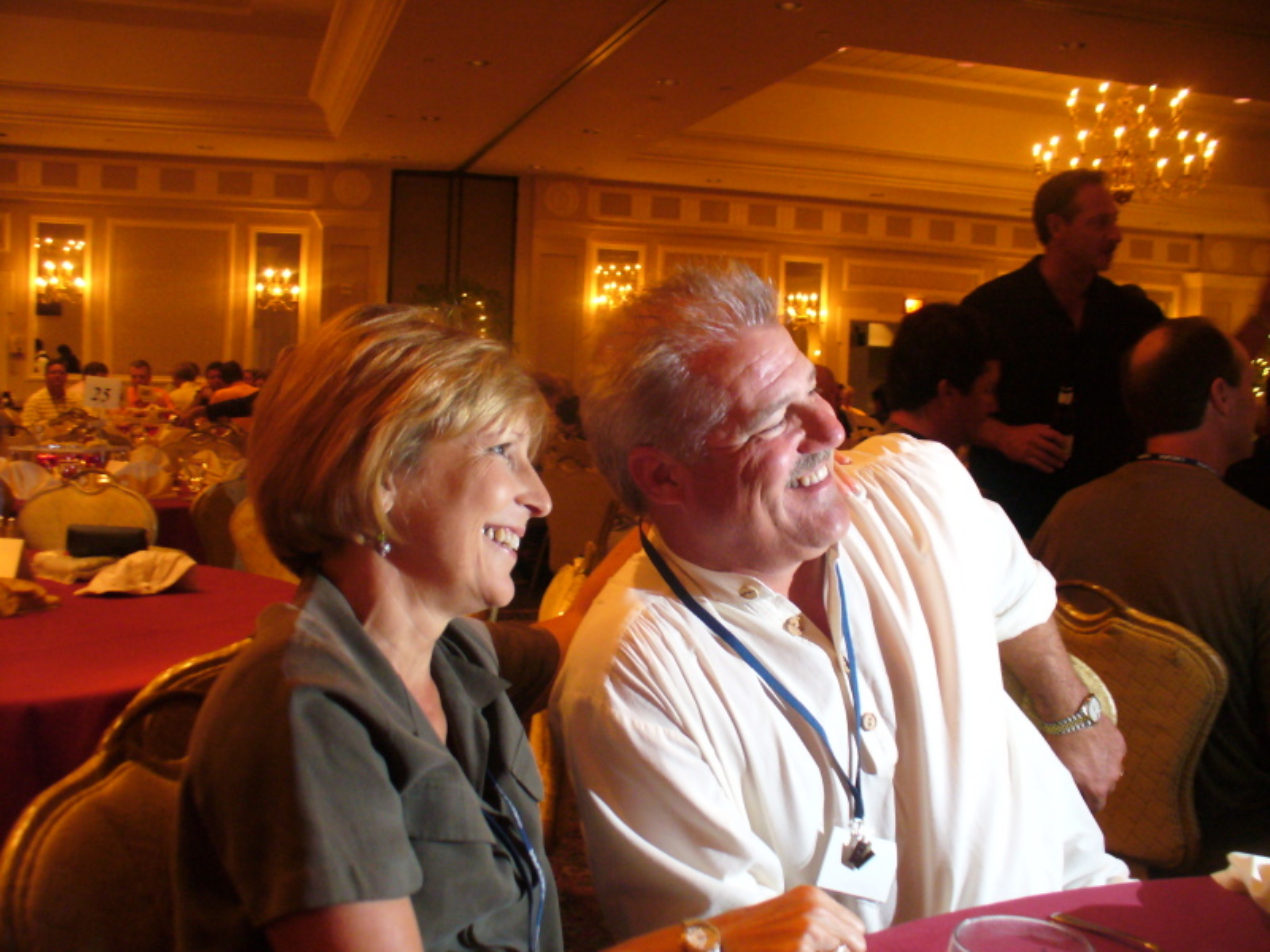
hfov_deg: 50.1
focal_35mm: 37
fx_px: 1357
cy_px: 476
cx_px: 635
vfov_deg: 38.7
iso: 200
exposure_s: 1/8
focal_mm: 6.1
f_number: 2.8
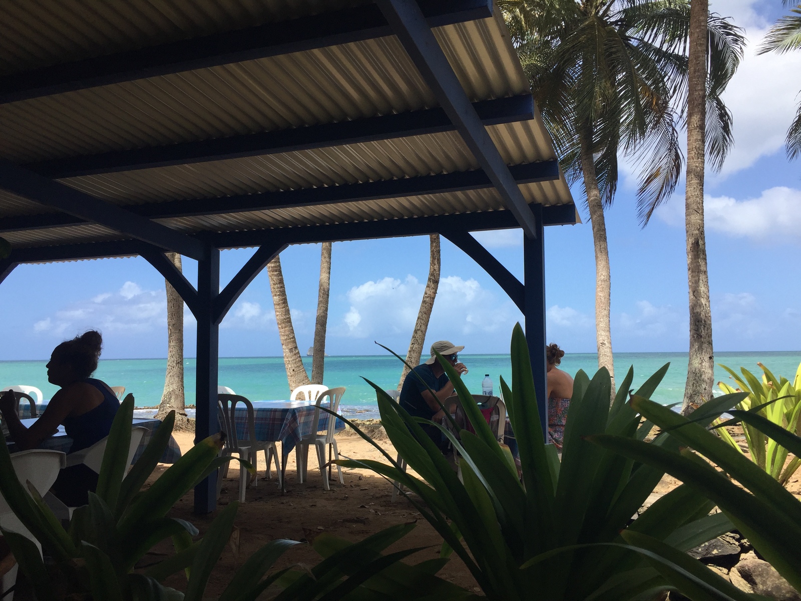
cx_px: 400
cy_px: 300
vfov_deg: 48.2
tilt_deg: +3.2
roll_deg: +0.0
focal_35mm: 29
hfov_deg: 61.7
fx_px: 671
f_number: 2.2
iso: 32
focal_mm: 4.15
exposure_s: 1/1647
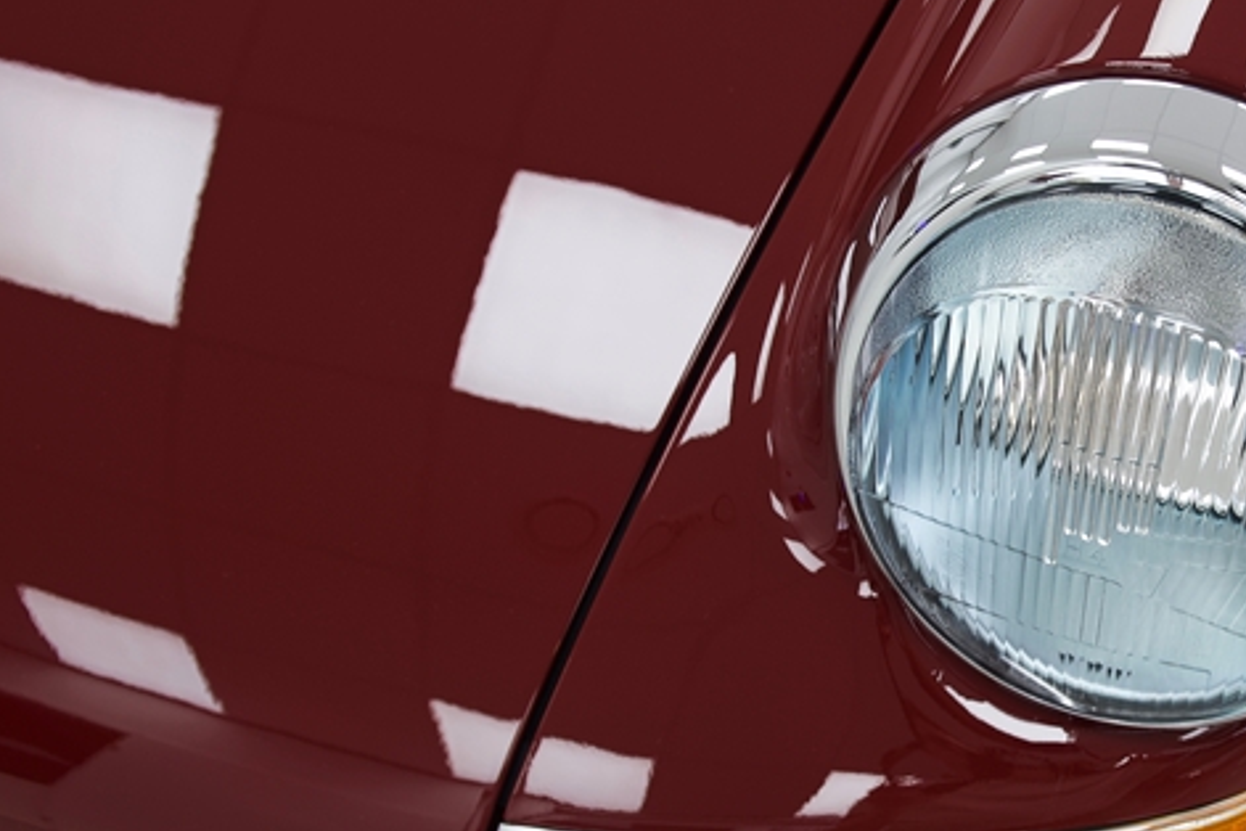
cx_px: 1143
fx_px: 1765
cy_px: 492
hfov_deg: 36.3
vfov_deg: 26.4
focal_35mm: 51
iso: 100
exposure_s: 1/25
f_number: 5.6
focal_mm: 24
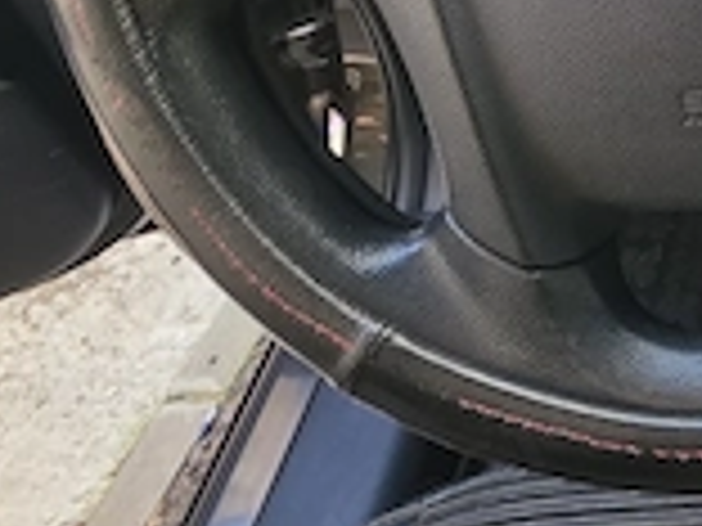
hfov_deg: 29.0
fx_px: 1014
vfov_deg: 23.5
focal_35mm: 50
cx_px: 968
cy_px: -256
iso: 125
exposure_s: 1/100
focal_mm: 2.2
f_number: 1.9
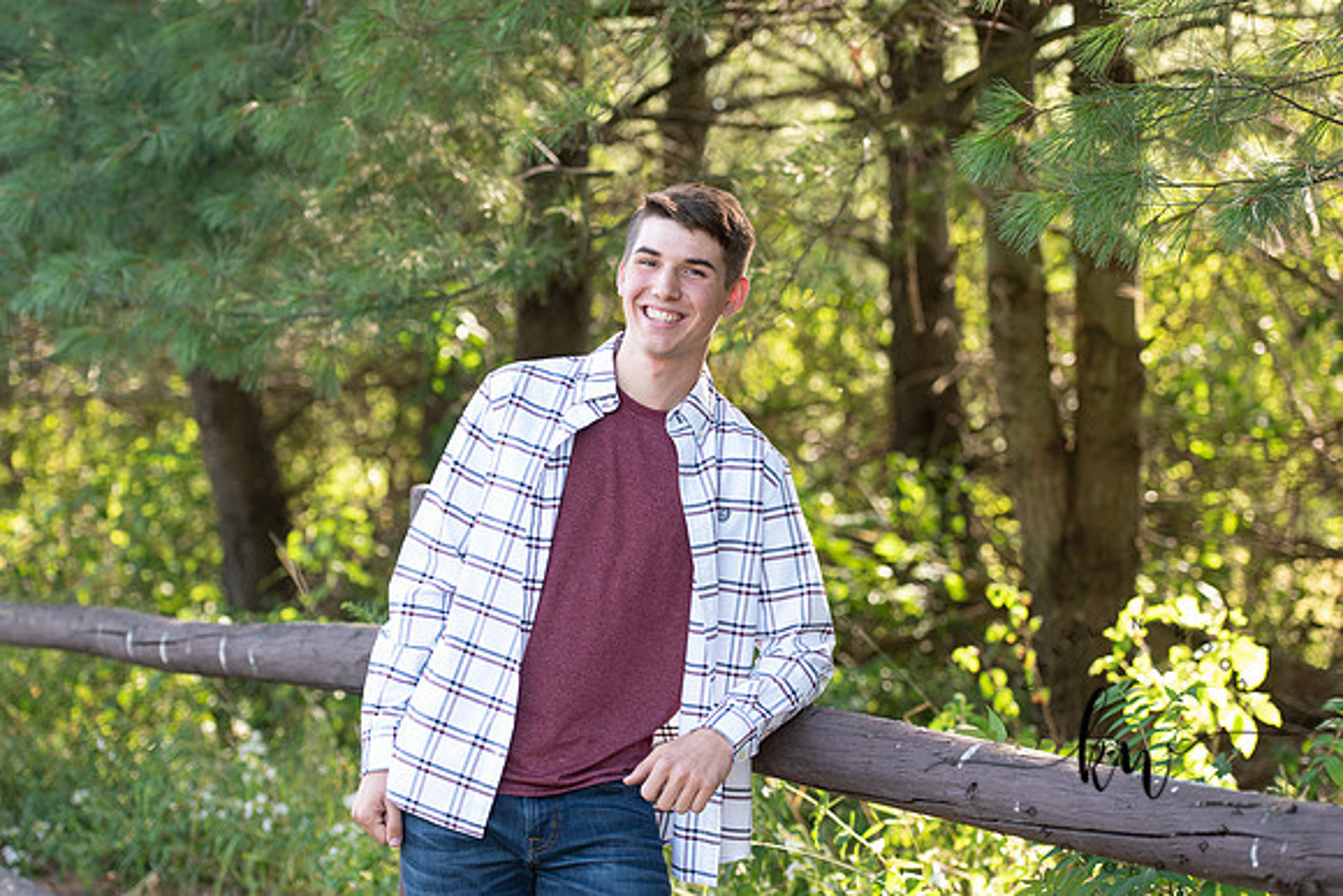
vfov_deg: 16.7
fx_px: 3060
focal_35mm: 82
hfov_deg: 24.8
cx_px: 672
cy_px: 448
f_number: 3.2
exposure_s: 1/250
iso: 400
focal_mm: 82
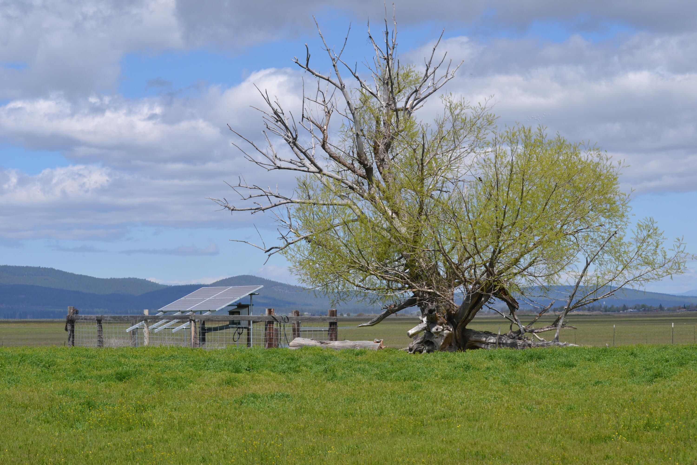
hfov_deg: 24.6
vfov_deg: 16.6
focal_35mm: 82
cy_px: 232
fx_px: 1597
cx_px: 348
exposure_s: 1/250
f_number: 8
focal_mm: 55
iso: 100
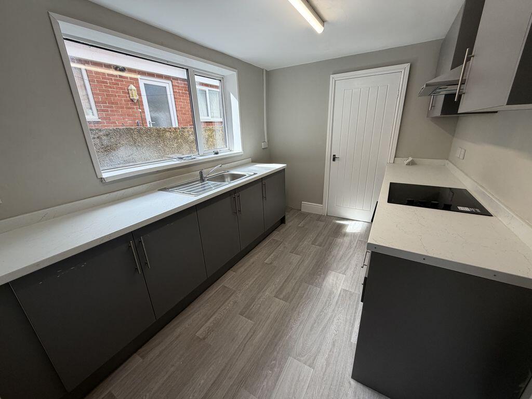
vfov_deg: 85.7
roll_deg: +2.5
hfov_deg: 102.1
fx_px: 215
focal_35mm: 14
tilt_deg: -17.9
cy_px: 200
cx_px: 266
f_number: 2.2
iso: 80
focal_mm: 2.22
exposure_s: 1/121
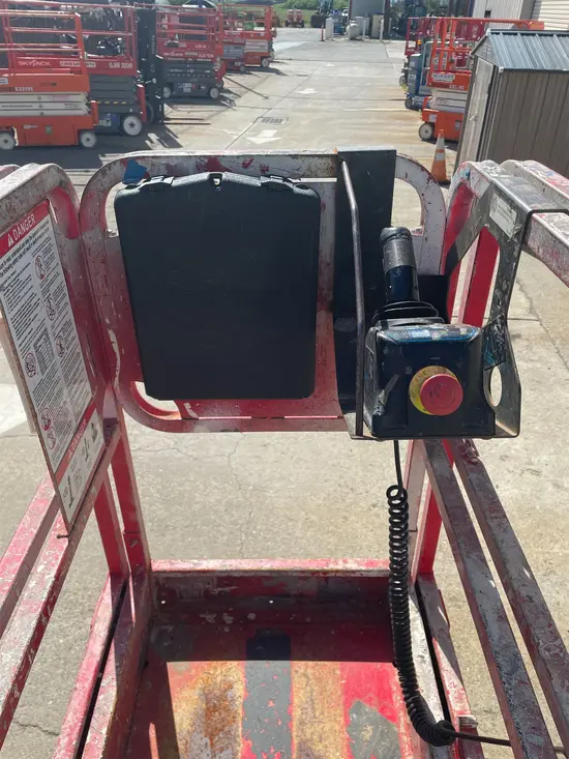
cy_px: 380
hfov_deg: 53.1
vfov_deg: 67.3
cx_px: 284
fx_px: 570
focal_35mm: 26
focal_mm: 4.2
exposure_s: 1/2747
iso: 32
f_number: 1.6
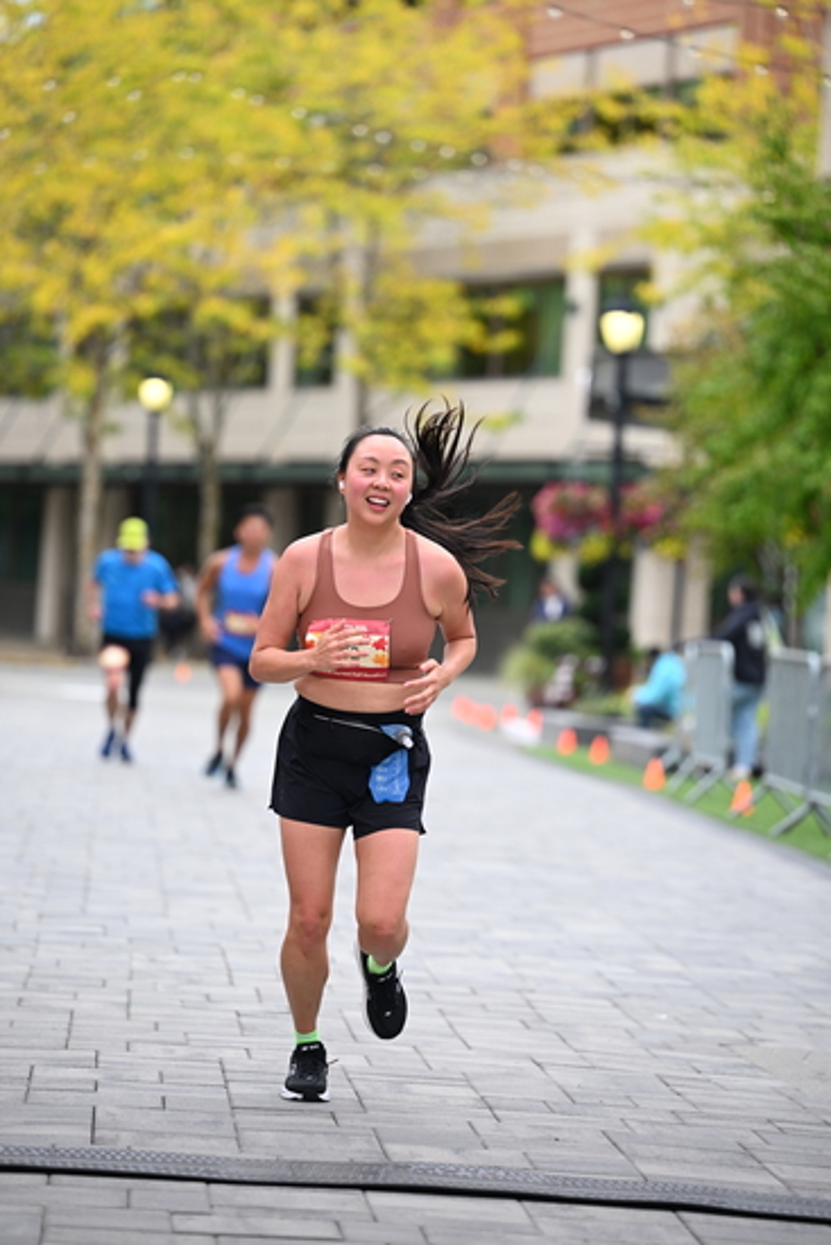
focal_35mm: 140
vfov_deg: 14.6
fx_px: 4844
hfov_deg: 9.8
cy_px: 622
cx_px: 416
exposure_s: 1/1600
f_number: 2.8
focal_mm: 140
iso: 640
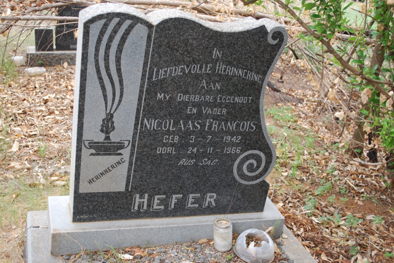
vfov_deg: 30.9
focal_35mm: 44
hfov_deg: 44.9
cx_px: 197
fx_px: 477
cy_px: 132
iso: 200
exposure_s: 1/30
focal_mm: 29
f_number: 4.8
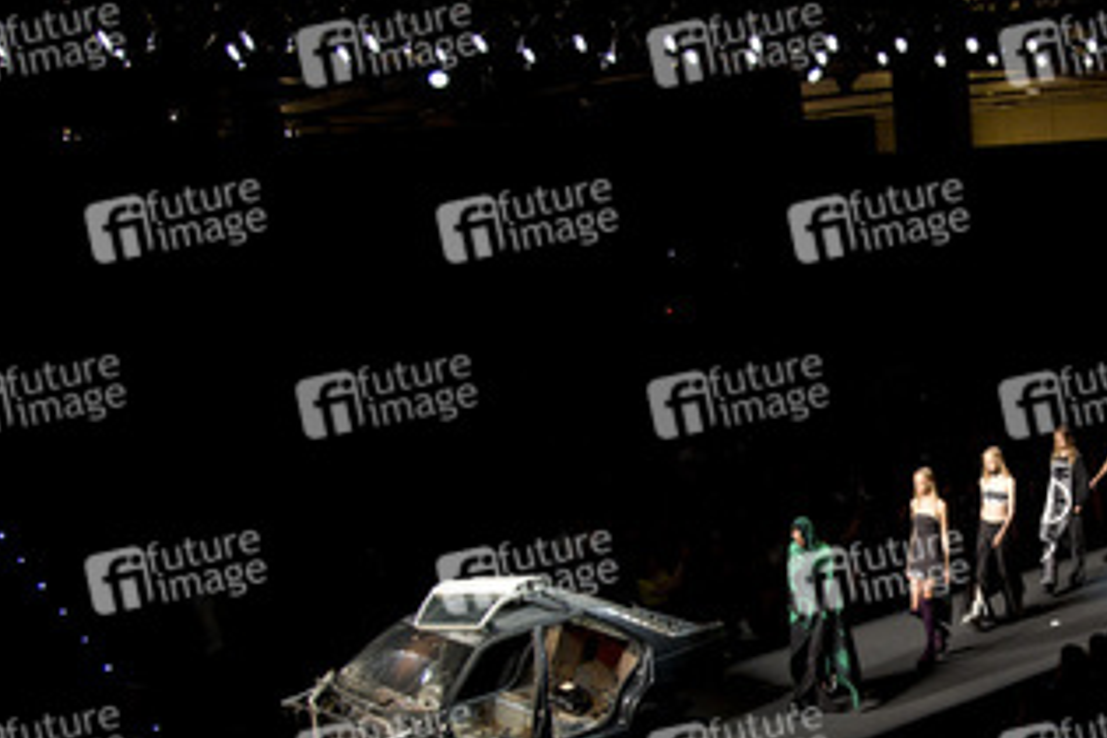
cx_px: 784
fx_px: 1230
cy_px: 485
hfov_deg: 47.2
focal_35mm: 40
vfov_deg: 33.1
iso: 1250
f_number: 4
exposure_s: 1/320
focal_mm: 28
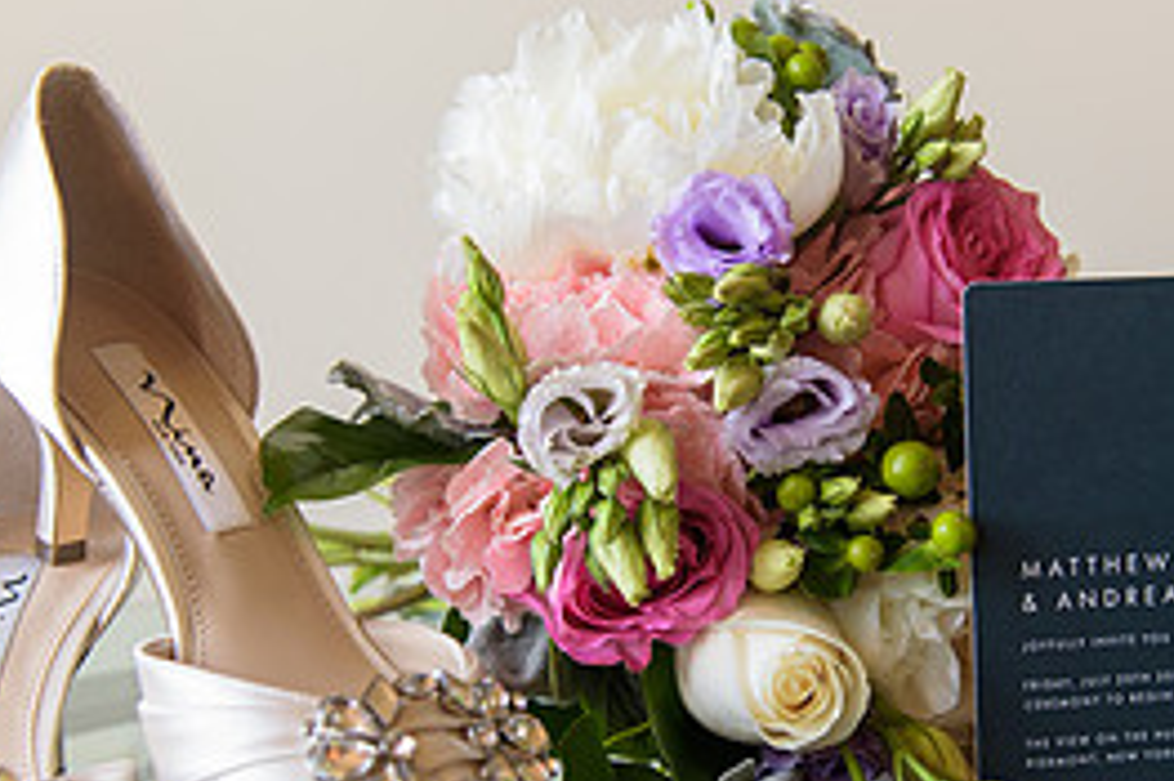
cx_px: 763
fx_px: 2444
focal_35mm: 75
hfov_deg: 26.9
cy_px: 538
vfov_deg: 18.1
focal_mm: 34
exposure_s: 1/125
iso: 640
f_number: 3.2
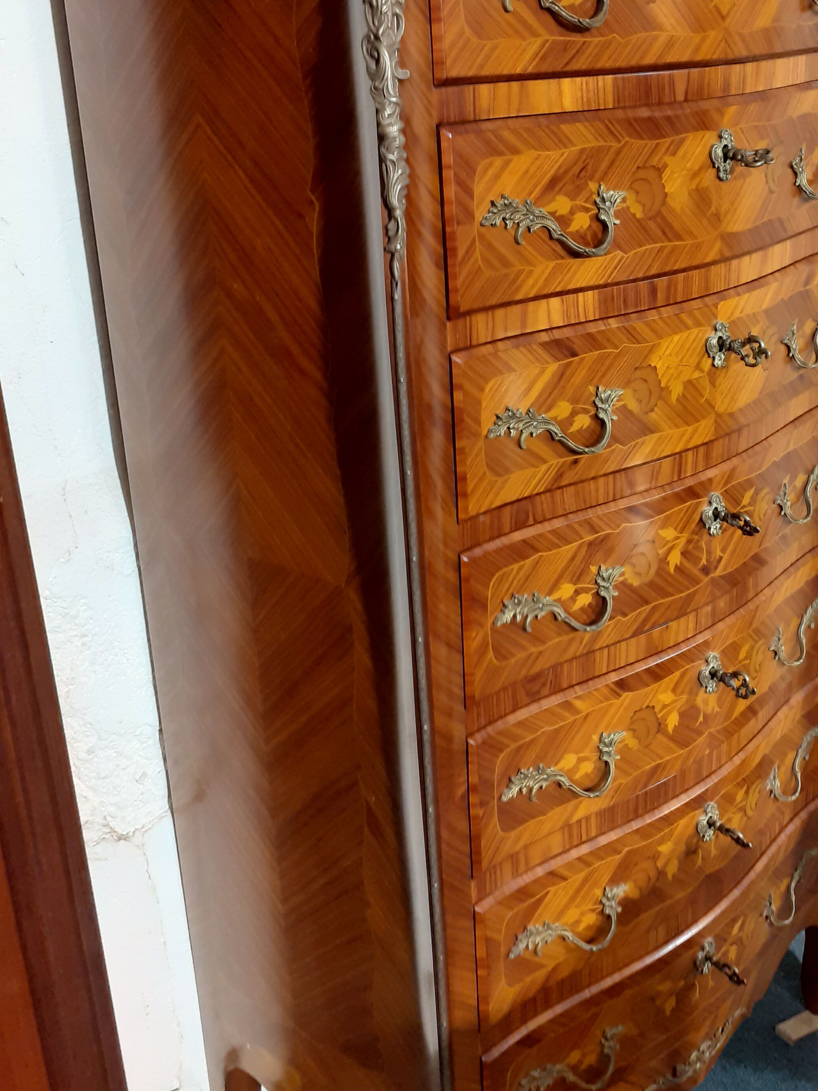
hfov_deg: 35.3
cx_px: 601
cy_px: 408
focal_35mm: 40
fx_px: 1260
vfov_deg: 46.4
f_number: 1.9
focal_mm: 3.6
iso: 200
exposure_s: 1/33
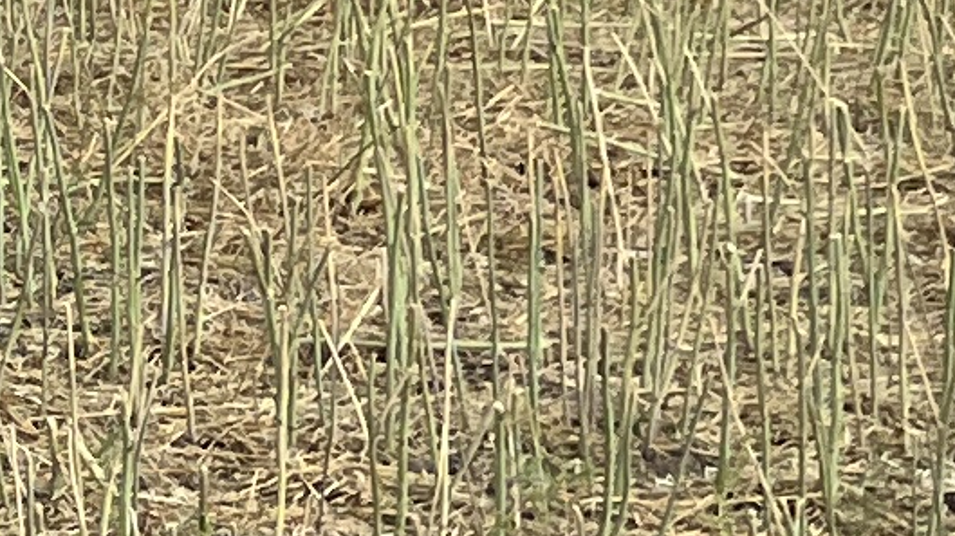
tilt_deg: -5.2
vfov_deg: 5.6
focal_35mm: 216
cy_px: -206
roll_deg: +0.6
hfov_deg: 7.9
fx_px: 5467
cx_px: -2383
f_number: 1.6
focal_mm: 5.1
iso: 50
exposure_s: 1/3311
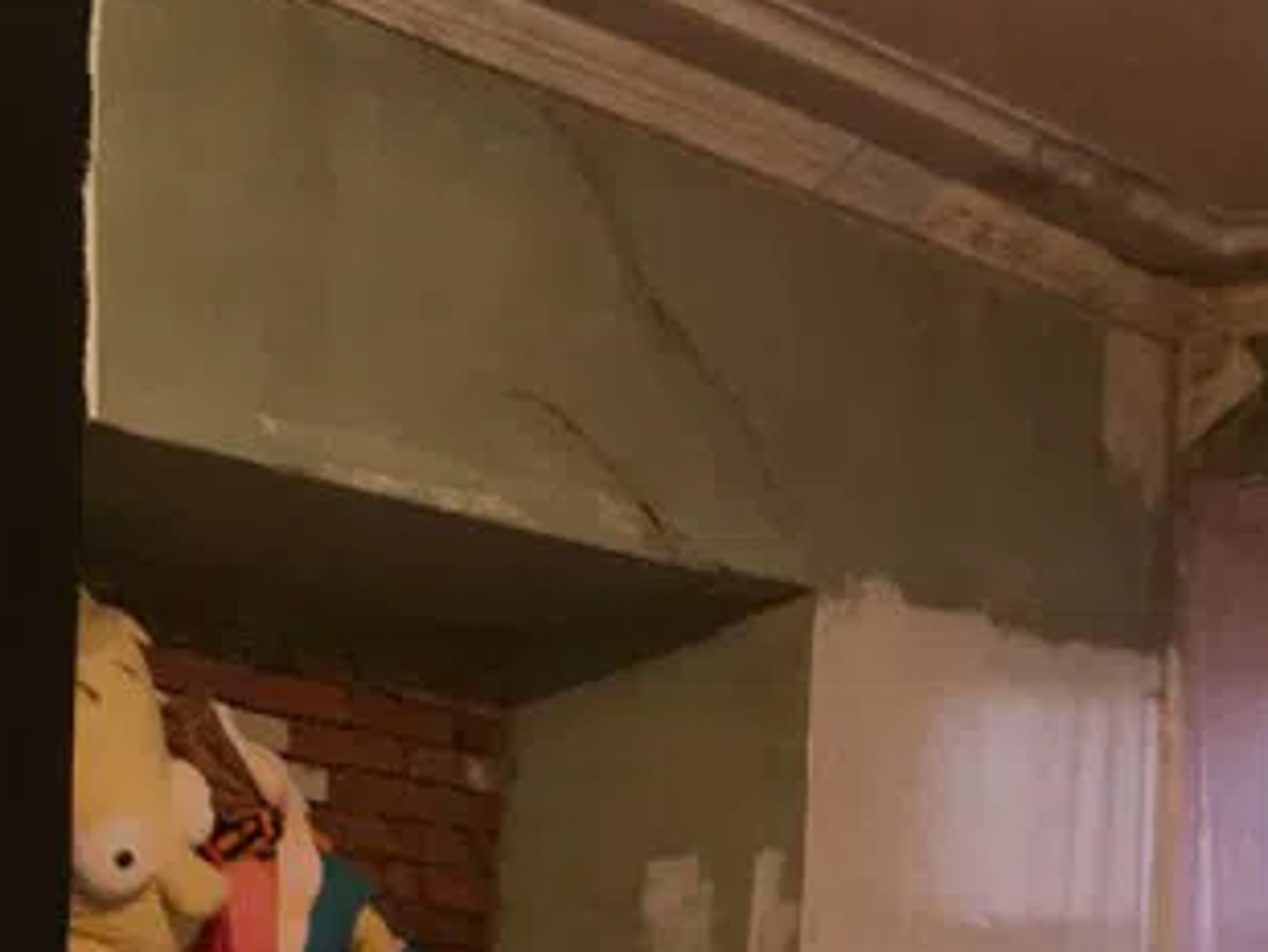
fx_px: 3298
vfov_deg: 15.5
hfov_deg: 21.5
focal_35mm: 90
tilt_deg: -0.4
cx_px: 977
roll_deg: -1.7
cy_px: 1288
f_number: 2.2
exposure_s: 1/17
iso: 80
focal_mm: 4.15
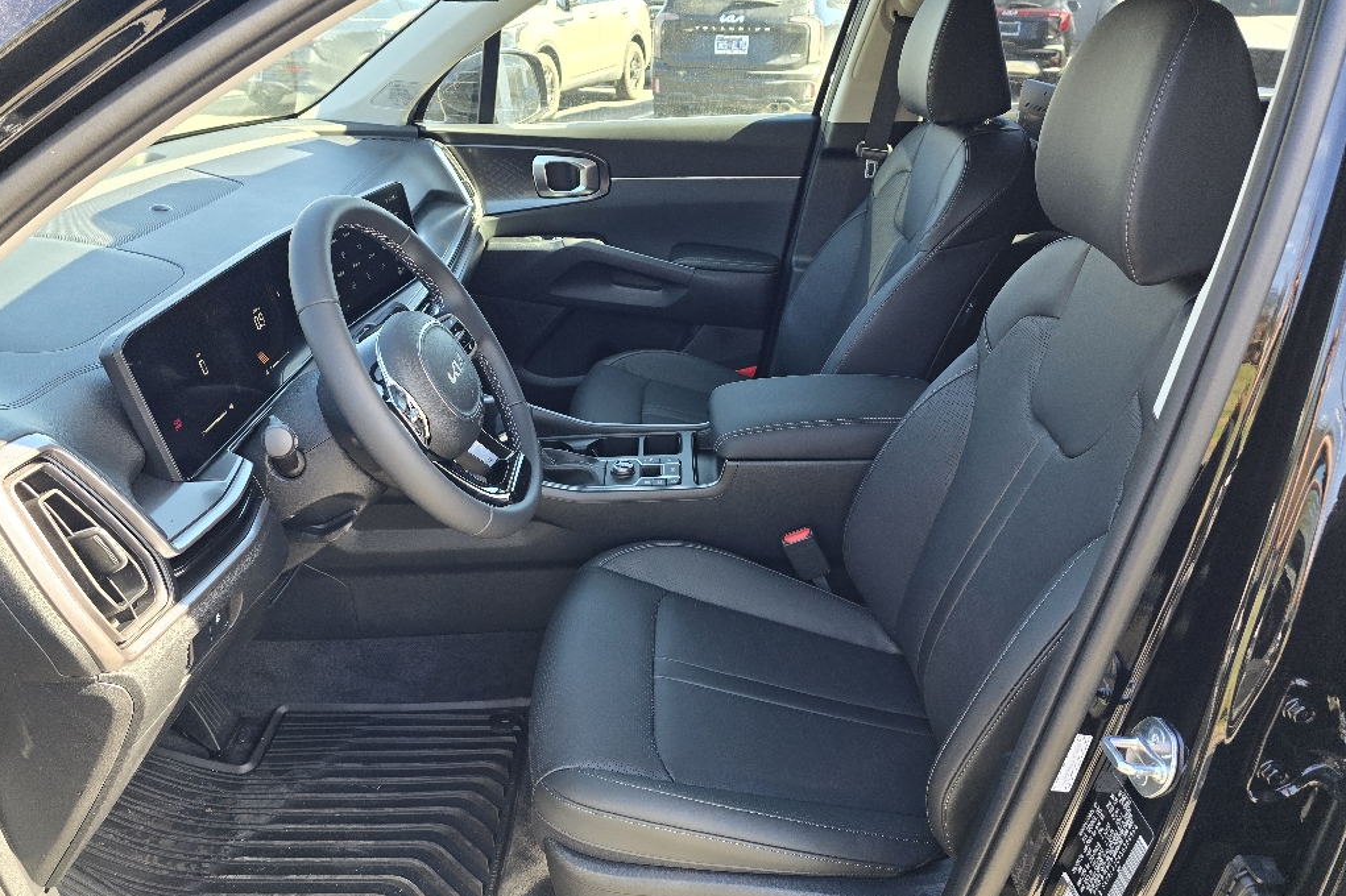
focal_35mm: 24
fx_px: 897
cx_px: 672
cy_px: 484
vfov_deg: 53.0
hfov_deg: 73.8
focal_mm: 6.3
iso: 80
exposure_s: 1/182
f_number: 1.7
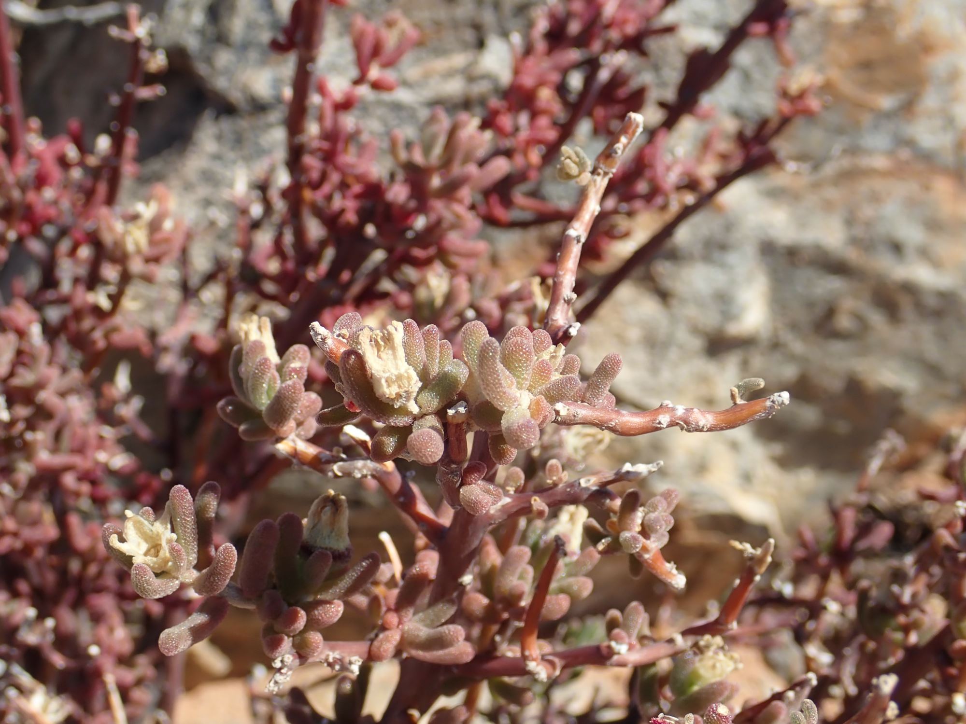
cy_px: 362
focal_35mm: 46
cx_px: 483
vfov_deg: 31.5
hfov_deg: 41.2
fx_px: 1284
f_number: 4.5
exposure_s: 1/400
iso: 100
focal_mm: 8.41
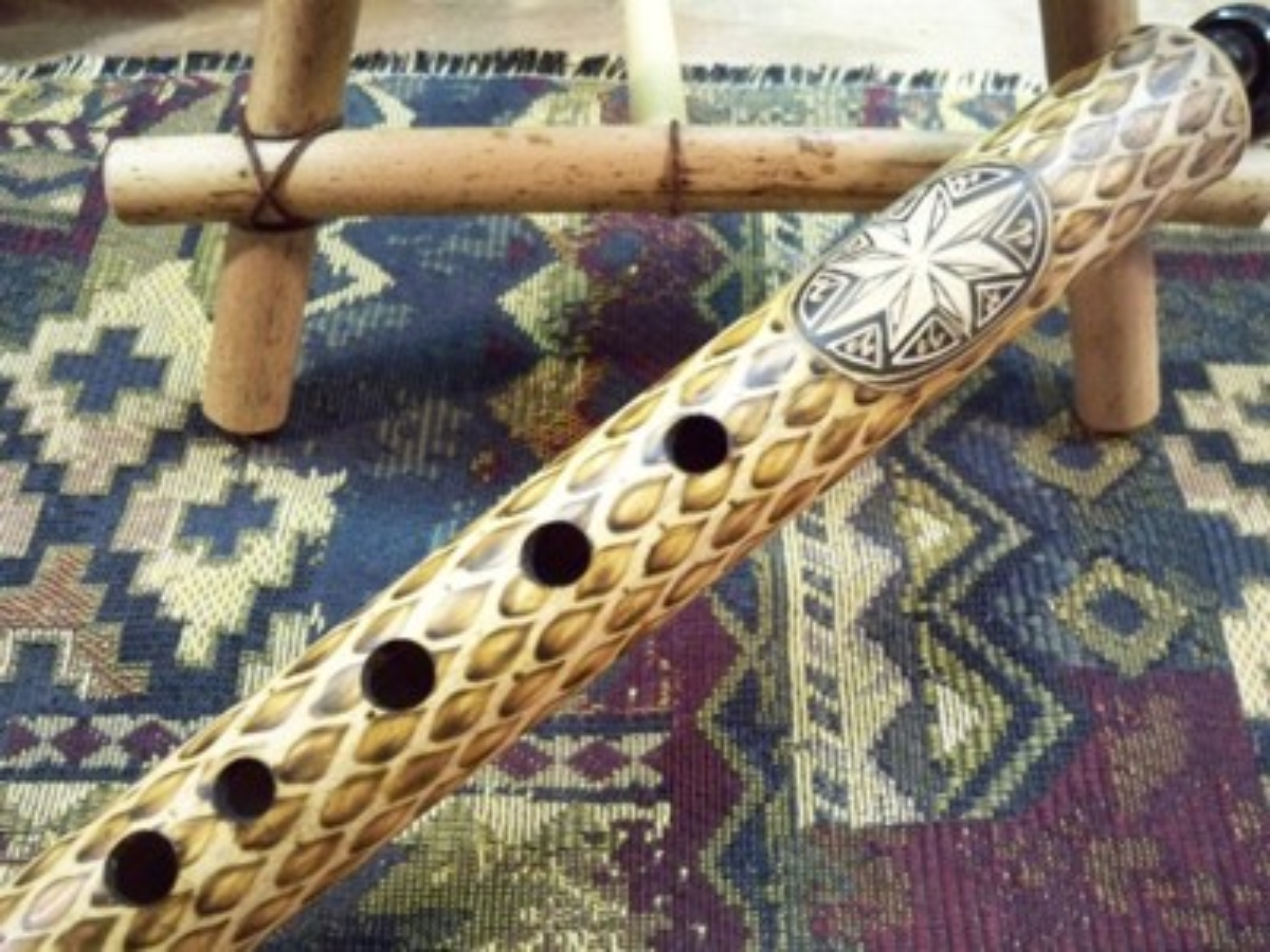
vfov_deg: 40.7
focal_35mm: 35
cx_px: 635
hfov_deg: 52.6
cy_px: 476
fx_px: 1284
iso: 400
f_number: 3.1
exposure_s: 1/30
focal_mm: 6.3
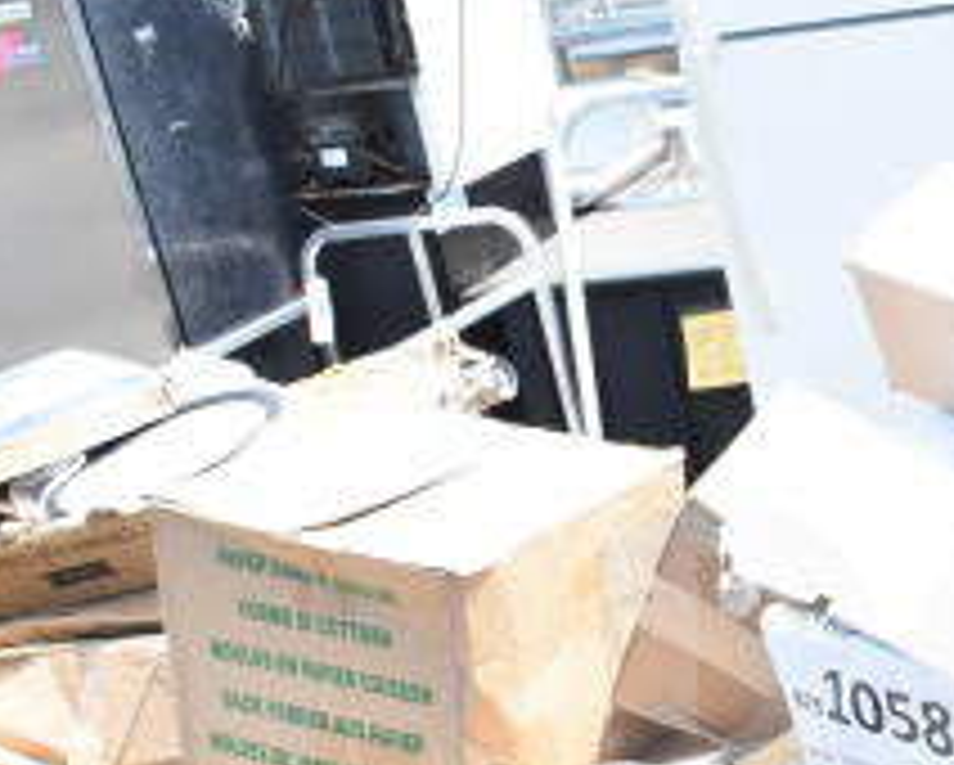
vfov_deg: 16.7
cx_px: 990
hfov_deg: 20.7
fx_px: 2515
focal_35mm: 89
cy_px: 862
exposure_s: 1/400
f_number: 10
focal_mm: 22
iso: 1600
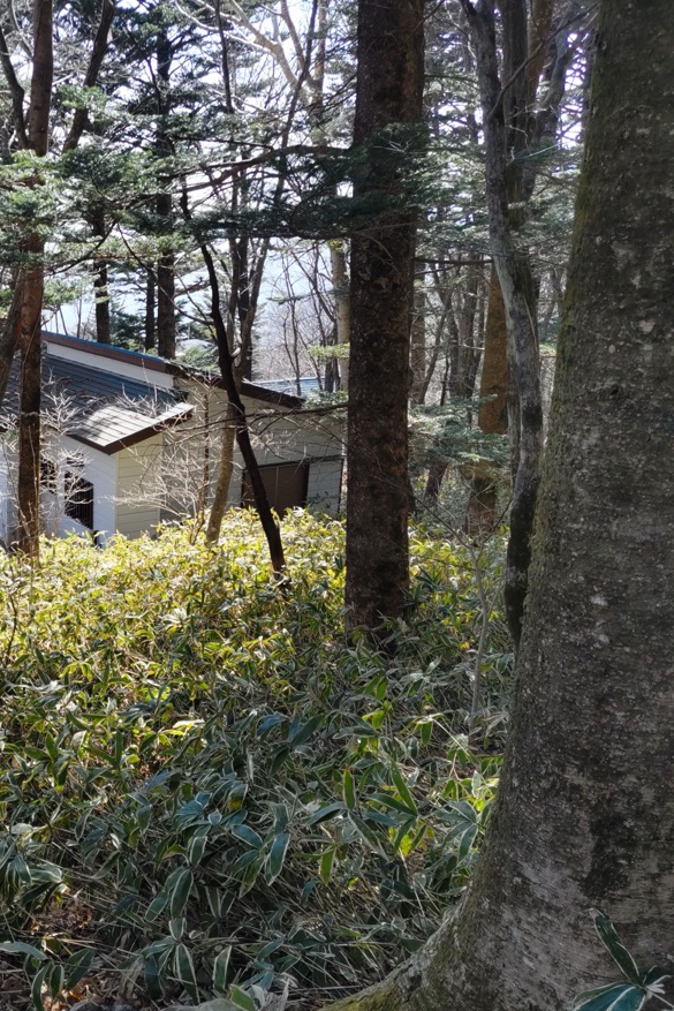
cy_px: 511
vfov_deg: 51.9
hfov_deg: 34.0
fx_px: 1039
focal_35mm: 37
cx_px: 68
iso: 50
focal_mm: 4.8
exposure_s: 1/105
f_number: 1.79
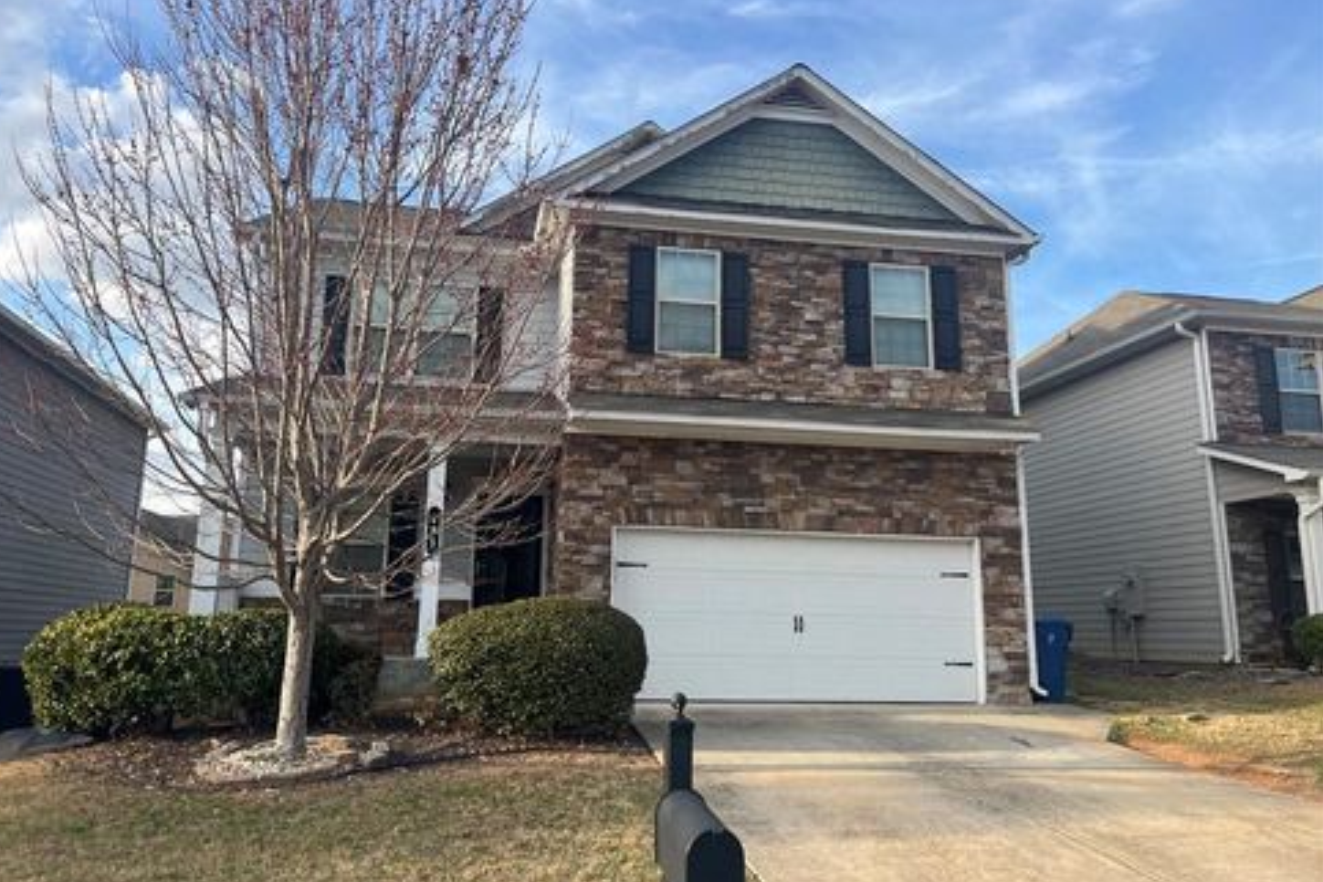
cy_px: 399
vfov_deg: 46.3
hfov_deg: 65.5
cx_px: 641
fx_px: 1029
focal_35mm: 28
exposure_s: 1/1372
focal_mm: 5.1
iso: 50
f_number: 1.6
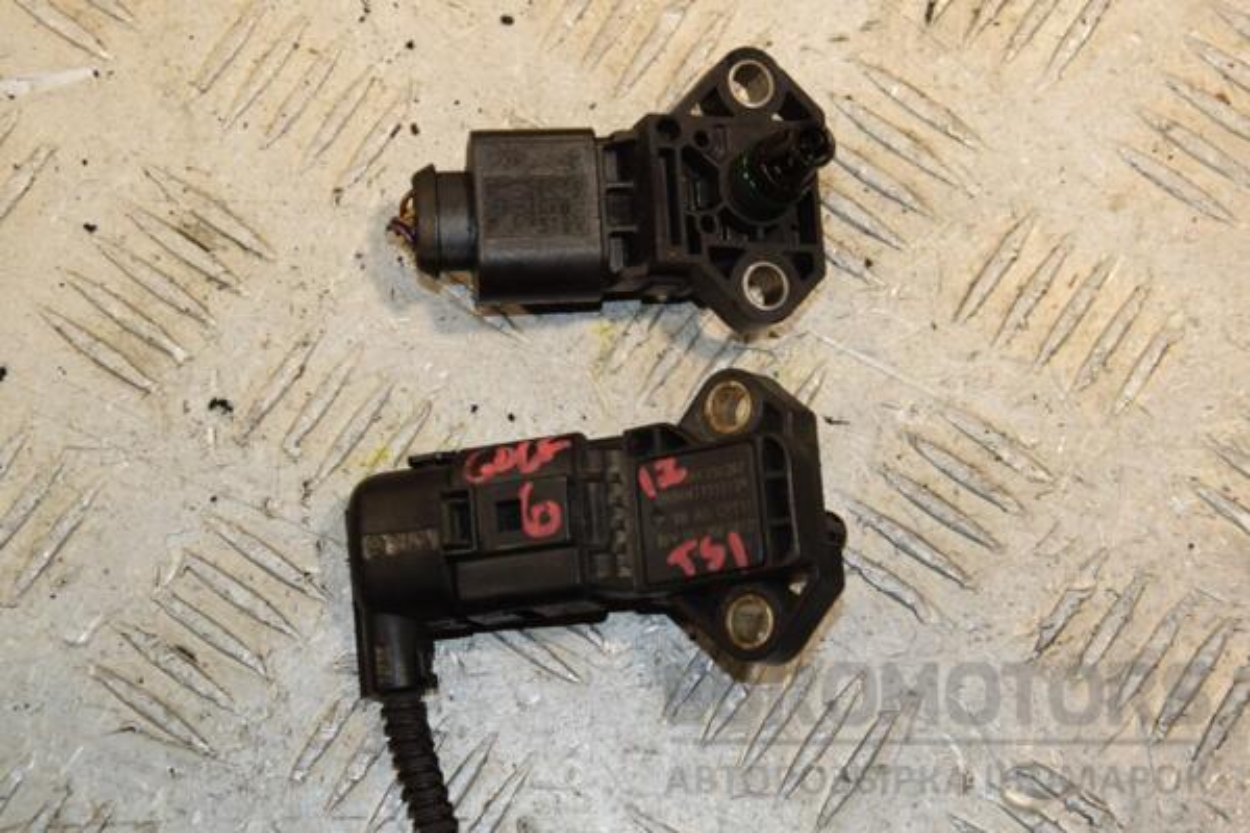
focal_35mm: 87
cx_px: 625
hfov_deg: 23.4
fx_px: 3021
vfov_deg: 15.7
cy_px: 416
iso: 800
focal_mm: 58
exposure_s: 1/200
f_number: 8
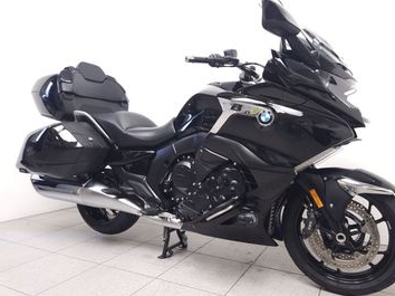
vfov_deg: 53.0
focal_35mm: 26
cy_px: 145
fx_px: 296
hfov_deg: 67.2
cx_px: 219
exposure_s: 1/33
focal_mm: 5.4
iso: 125
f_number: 1.8
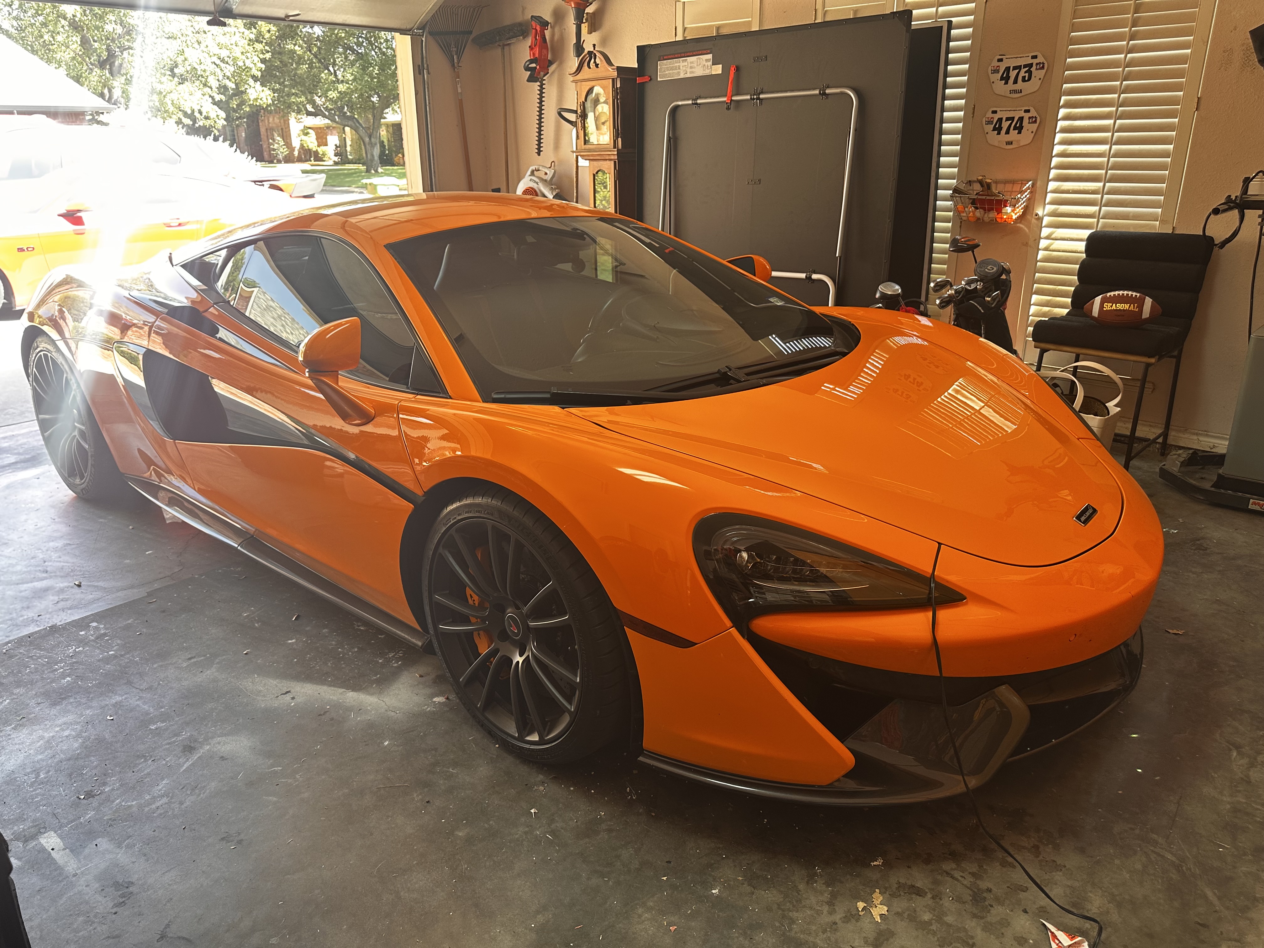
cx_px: 632
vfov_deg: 56.8
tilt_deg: -19.8
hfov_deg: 71.6
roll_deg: +0.4
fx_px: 876
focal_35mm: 24
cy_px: 474
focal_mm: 6.86
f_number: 1.78
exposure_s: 1/120
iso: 125
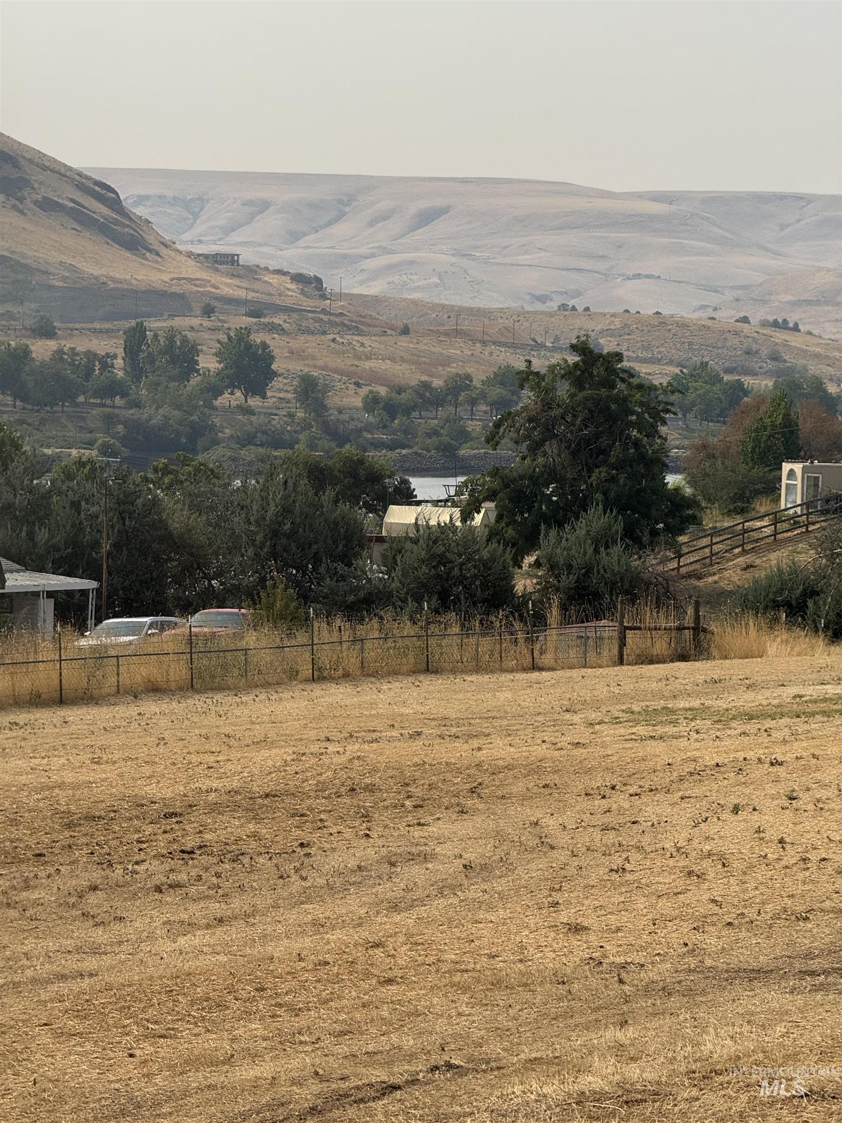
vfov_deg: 16.4
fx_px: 3892
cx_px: 421
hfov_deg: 12.3
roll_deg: -1.3
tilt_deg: -3.1
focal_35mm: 120
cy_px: 562
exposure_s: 1/2083
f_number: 2.8
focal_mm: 15.66
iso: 50
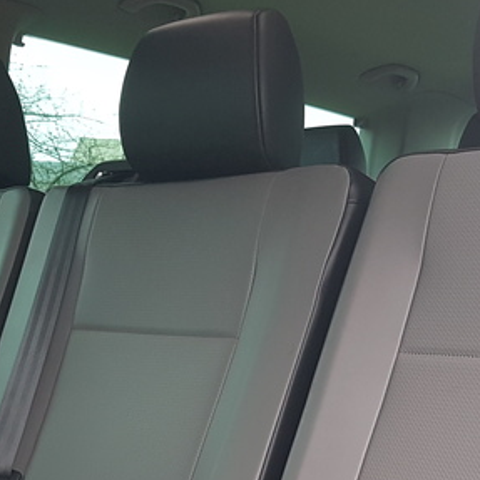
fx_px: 1004
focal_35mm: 64
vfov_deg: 25.8
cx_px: 167
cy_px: 455
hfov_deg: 26.8
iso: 100
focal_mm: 4.2
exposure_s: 1/60
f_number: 1.7
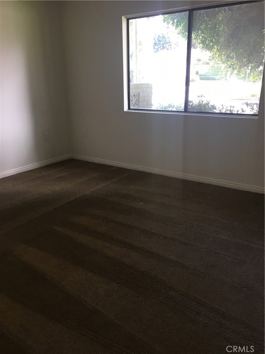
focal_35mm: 29
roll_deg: +0.1
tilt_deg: -17.5
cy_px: 177
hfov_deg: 48.2
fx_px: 296
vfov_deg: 61.7
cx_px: 132
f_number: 2.2
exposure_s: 1/30
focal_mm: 4.15
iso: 32
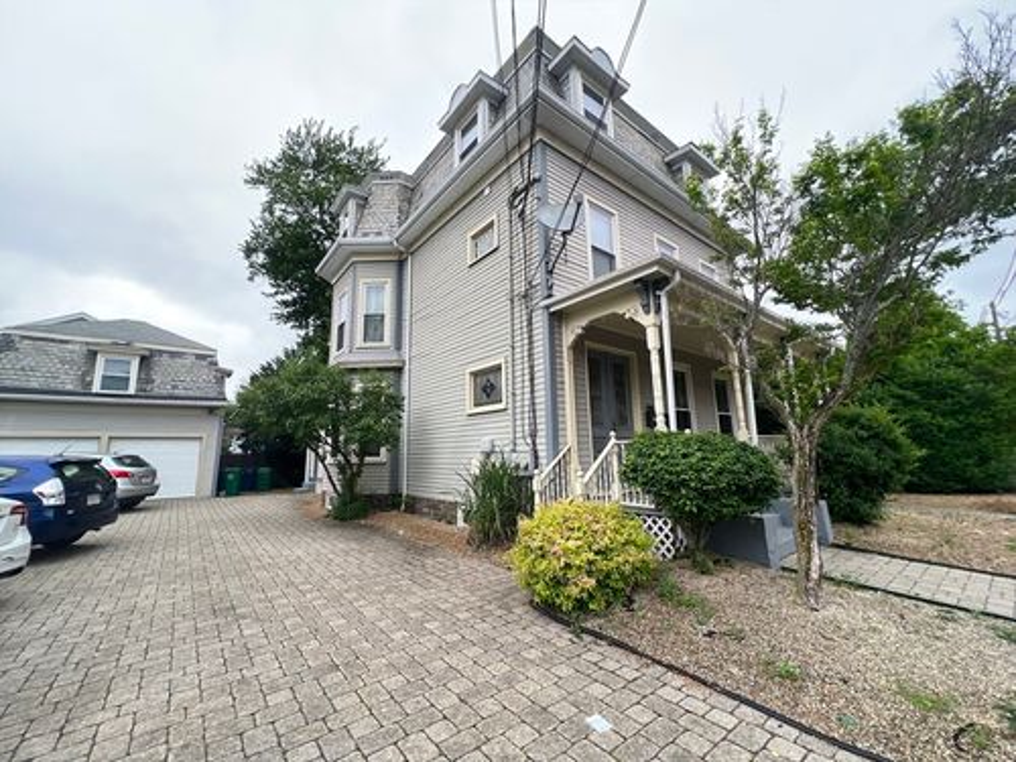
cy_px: 381
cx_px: 508
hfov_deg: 106.2
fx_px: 382
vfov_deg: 89.9
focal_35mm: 13
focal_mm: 1.57
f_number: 1.8
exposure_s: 1/224
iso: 32
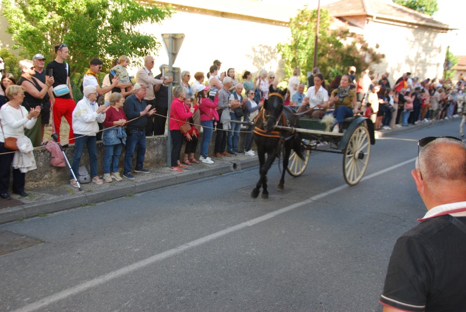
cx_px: 233
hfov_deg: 53.1
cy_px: 156
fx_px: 467
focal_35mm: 36
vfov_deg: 37.0
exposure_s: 1/125
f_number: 4
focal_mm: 24
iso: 125
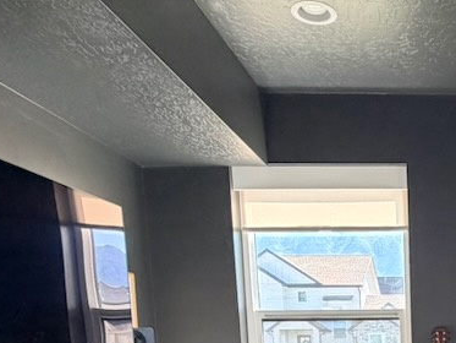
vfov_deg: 26.1
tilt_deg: -8.4
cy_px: 440
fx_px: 633
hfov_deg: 34.5
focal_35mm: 48
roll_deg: +0.6
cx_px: 496
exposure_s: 1/98
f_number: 2.2
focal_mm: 2.22
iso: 320
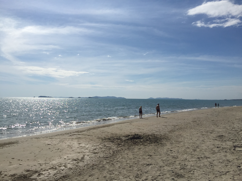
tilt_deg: +2.7
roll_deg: -2.1
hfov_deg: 61.7
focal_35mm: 29
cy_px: 90
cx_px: 121
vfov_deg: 48.2
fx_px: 203
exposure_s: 1/9901
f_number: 2.2
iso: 32
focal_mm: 4.15
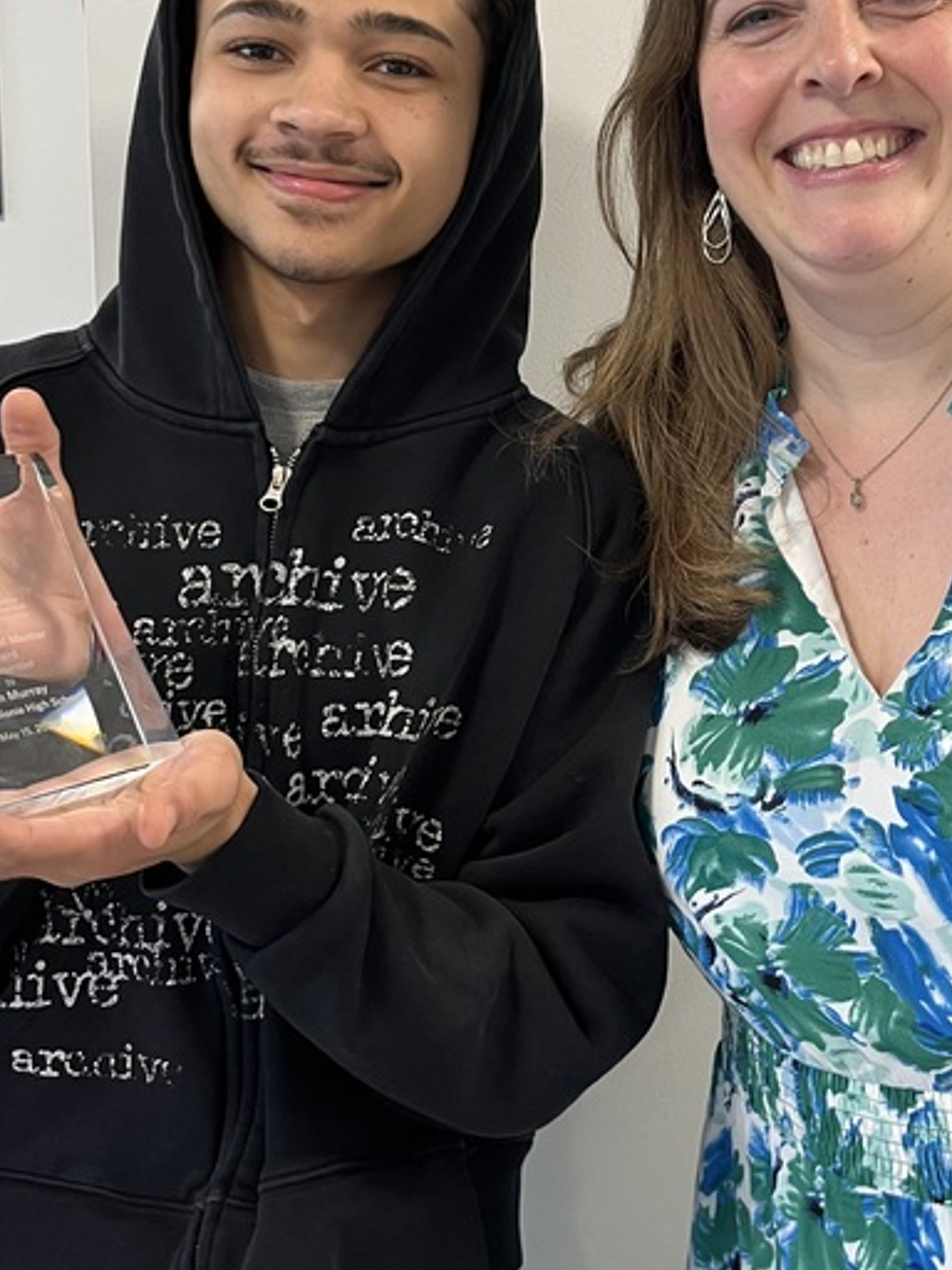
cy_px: 551
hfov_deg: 27.8
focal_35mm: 52
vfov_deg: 36.8
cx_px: 640
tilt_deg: -10.1
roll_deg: +0.2
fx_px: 1907
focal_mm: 5.1
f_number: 1.6
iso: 80
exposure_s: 1/60
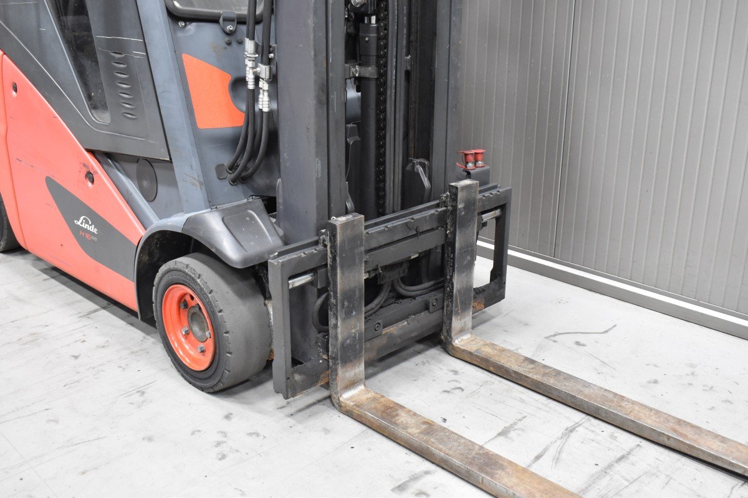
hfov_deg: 49.6
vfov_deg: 34.2
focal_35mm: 39
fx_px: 810
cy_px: 249
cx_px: 374
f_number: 5
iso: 1600
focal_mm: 26
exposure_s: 1/20
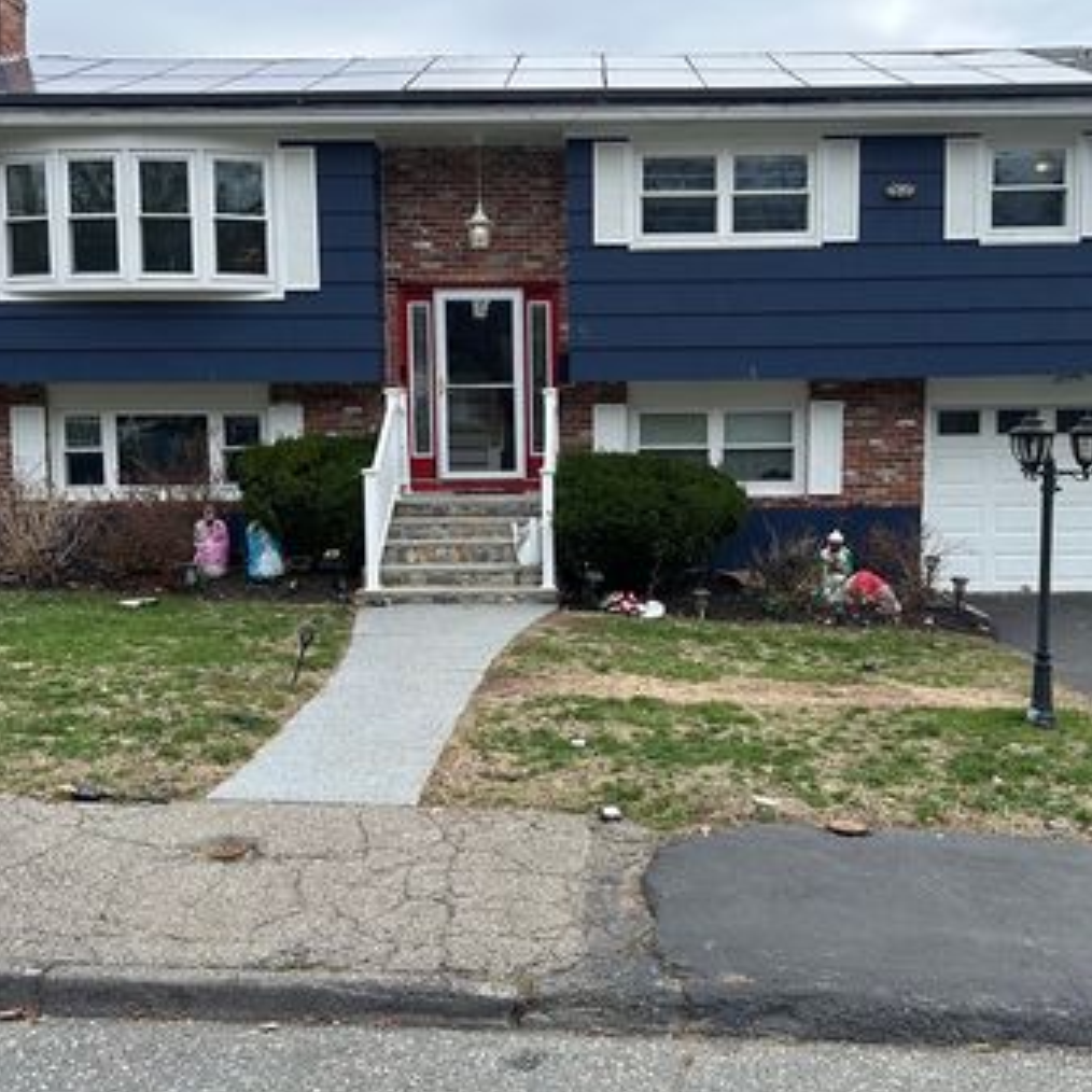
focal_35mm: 34
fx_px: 1213
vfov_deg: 48.5
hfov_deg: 48.4
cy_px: 548
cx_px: 588
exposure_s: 1/2045
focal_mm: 5.7
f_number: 1.5
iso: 50
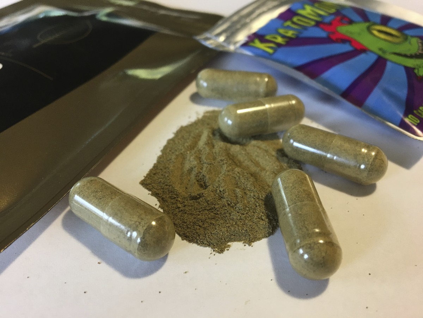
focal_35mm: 29
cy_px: 159
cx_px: 212
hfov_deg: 61.7
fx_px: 354
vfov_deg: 48.2
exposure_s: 1/30
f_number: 2.2
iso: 40
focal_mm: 4.15
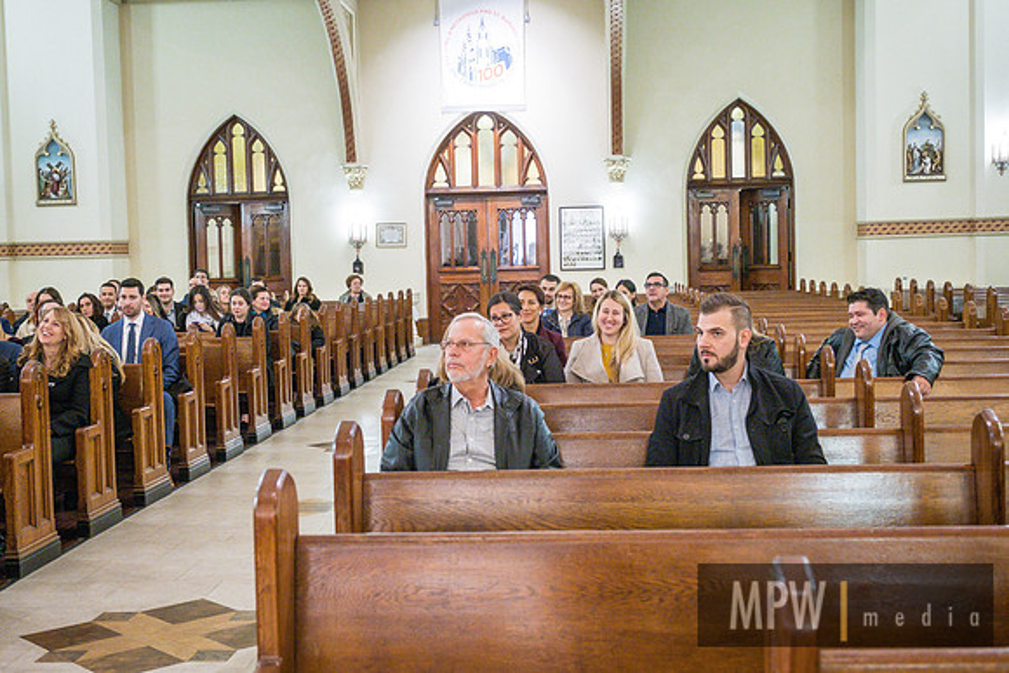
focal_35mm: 46
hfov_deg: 42.4
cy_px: 336
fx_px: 1301
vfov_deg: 29.0
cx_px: 504
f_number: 2.8
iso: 3200
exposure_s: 1/125
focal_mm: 30.2
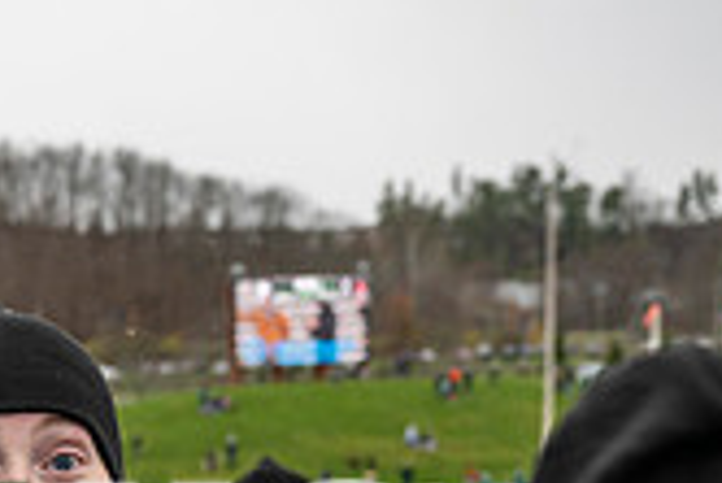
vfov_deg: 15.3
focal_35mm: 84
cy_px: 685
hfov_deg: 23.6
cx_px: 100
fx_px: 1686
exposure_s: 1/500
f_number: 2.8
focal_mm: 24
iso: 160
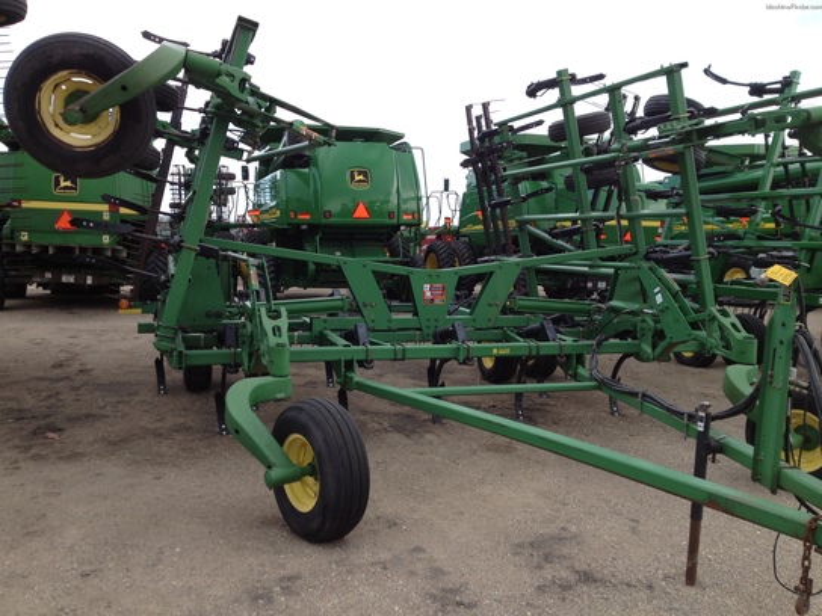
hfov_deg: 52.6
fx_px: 831
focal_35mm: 35
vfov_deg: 40.7
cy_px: 308
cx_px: 411
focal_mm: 4.28
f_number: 2.4
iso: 50
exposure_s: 1/557
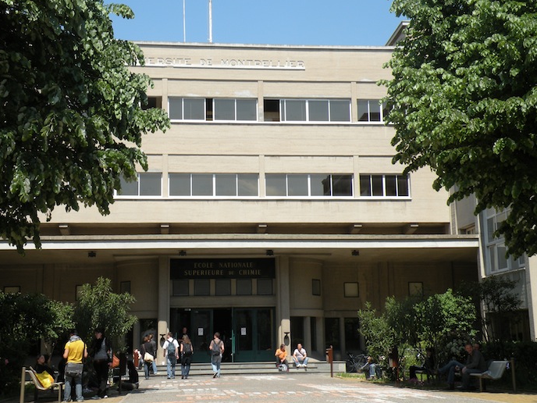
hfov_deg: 33.8
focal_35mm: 57
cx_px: 266
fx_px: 884
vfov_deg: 25.7
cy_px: 199
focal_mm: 9.8
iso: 64
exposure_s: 1/223
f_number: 6.3
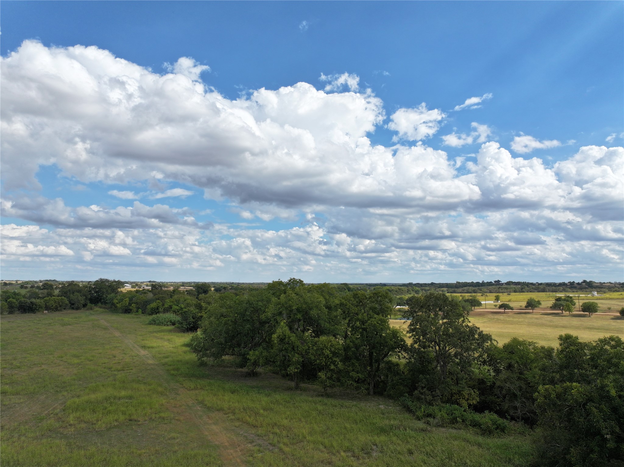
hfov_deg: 71.6
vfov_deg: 56.8
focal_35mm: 24
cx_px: 312
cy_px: 234
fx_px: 432
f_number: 2.8
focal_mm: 12.29
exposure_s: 1/2500
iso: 150
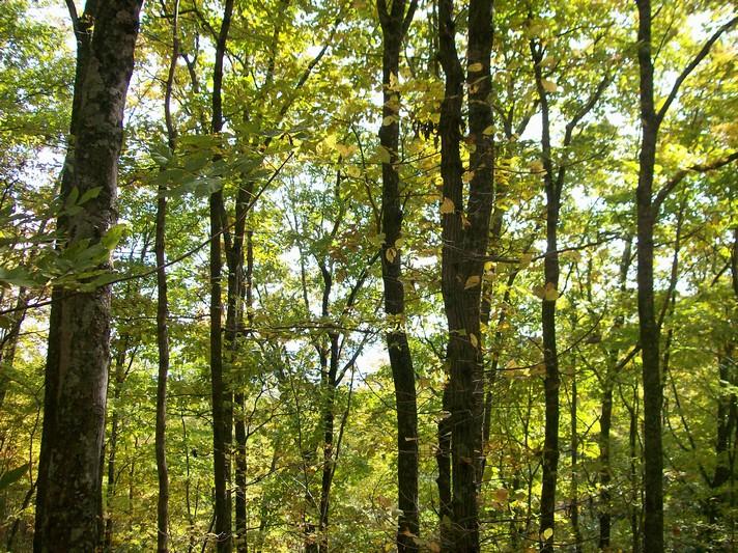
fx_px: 767
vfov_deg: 39.6
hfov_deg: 51.4
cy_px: 276
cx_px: 369
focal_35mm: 36
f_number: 2.7
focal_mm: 6
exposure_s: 1/187
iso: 80
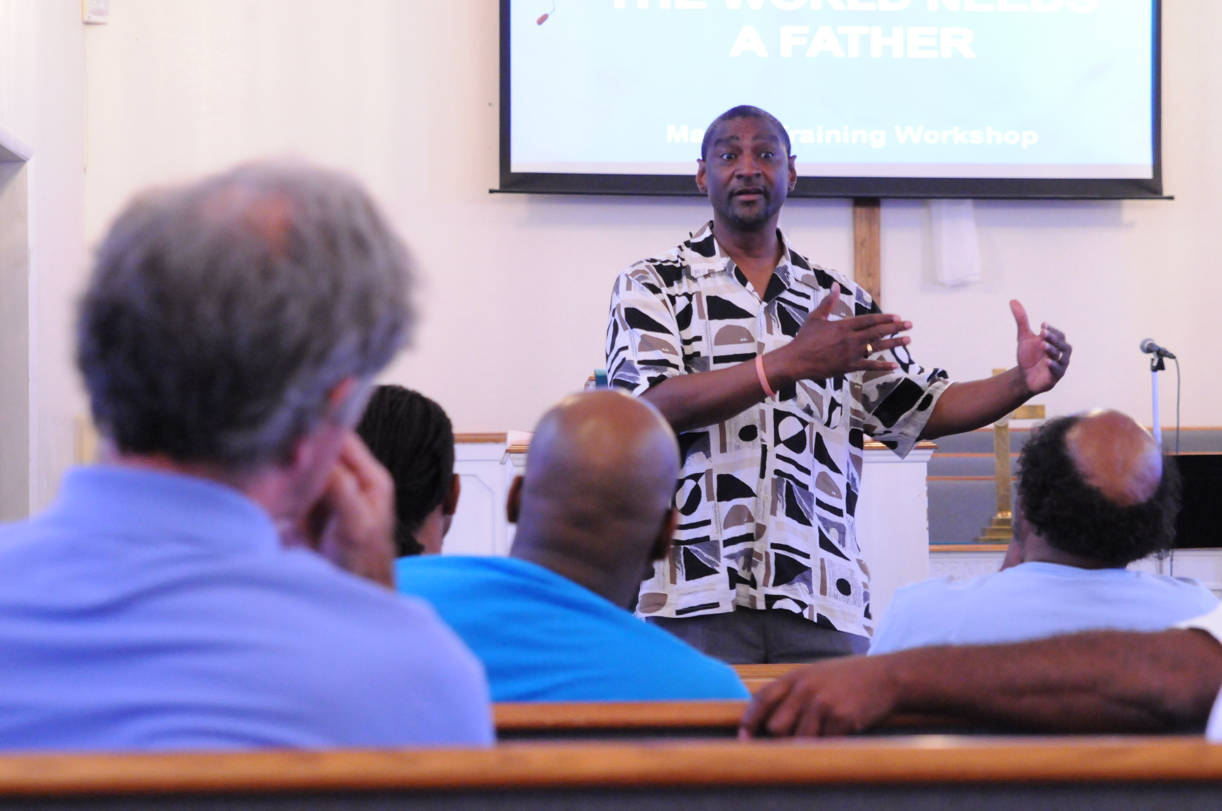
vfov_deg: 15.2
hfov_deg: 22.6
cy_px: 406
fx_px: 3051
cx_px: 611
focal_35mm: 90
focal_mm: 60
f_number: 4
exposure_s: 1/40
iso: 3200
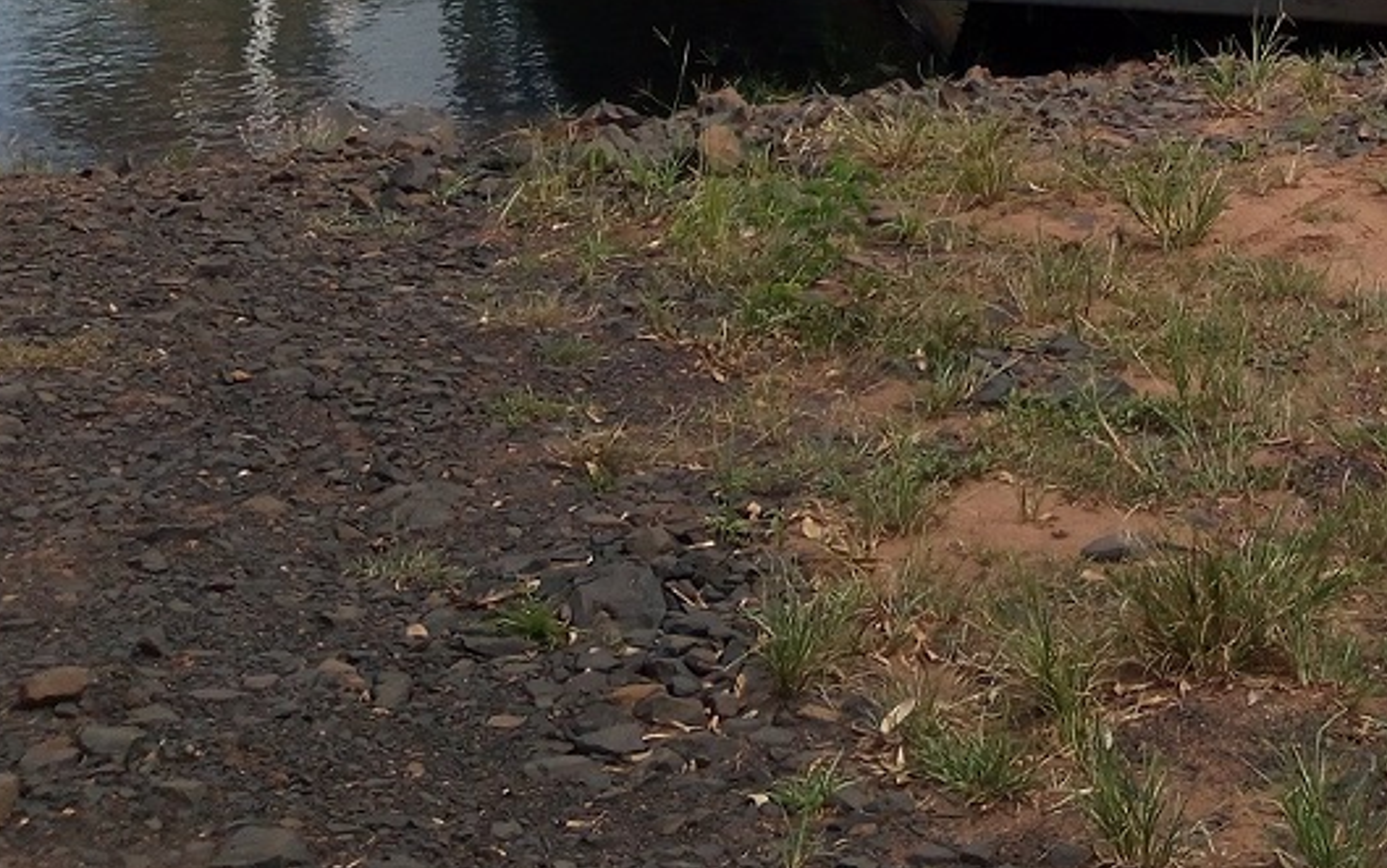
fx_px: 2269
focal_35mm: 60
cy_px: -493
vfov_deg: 18.7
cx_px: 1631
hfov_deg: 29.6
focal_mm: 3.52
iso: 119
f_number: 2
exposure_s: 1/1462
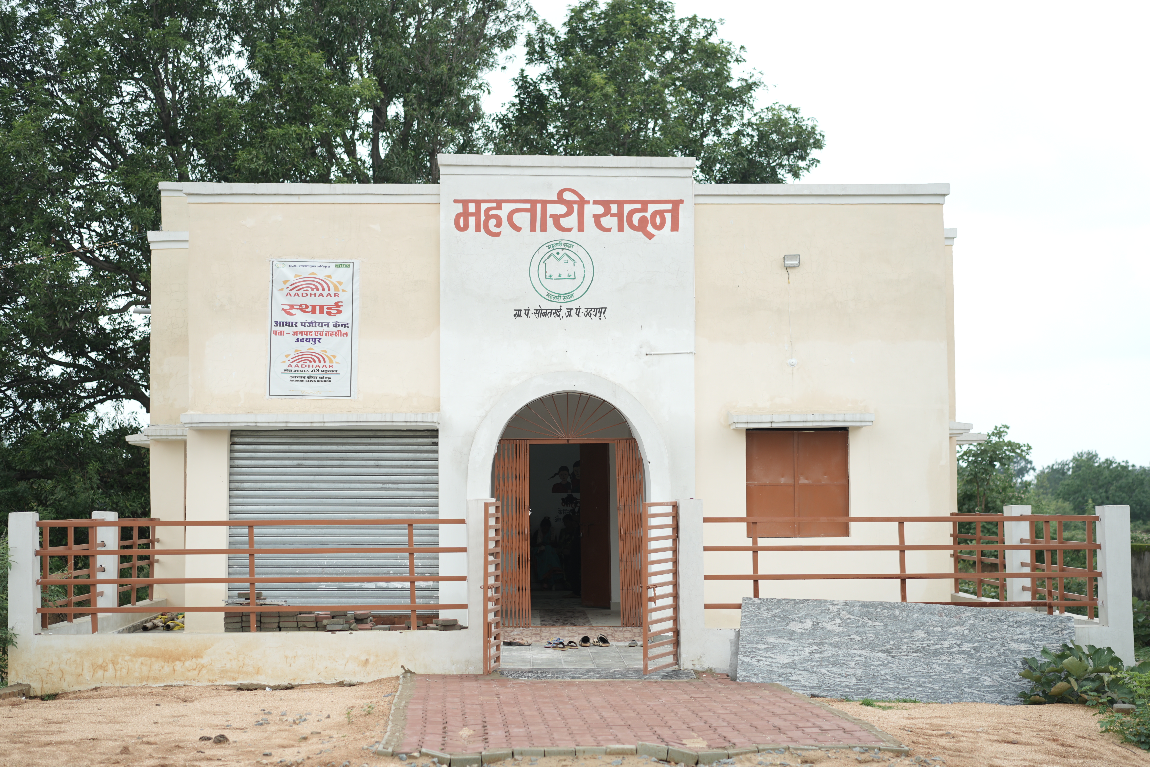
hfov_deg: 36.2
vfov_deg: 24.6
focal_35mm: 55
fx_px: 1757
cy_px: 384
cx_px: 575
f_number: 2.5
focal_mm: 55
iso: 100
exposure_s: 1/800
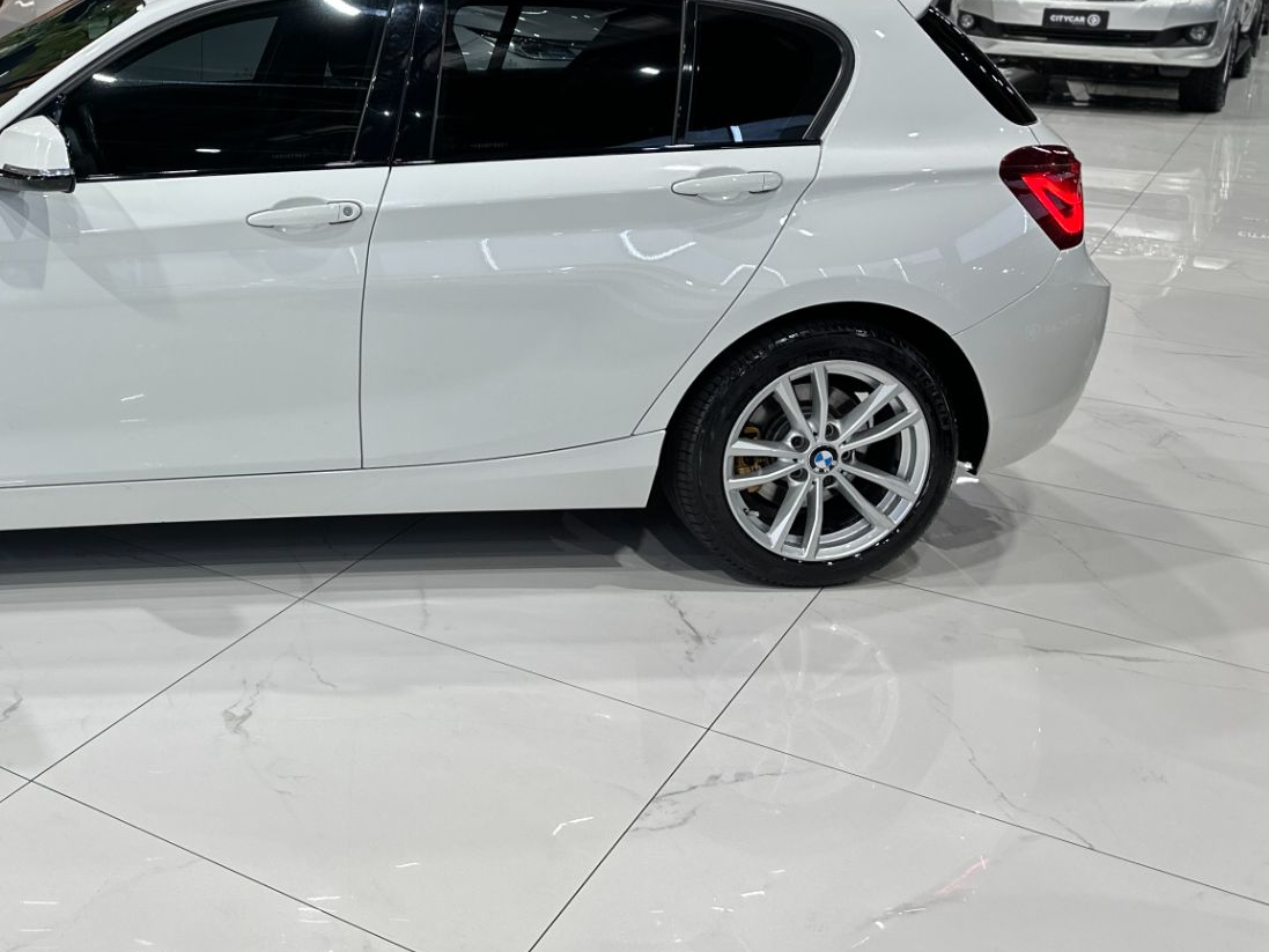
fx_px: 1540
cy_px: 265
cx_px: 185
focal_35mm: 42
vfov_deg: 33.8
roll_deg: -0.7
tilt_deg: -14.0
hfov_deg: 42.0
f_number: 1.78
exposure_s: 1/120
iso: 100
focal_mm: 6.86
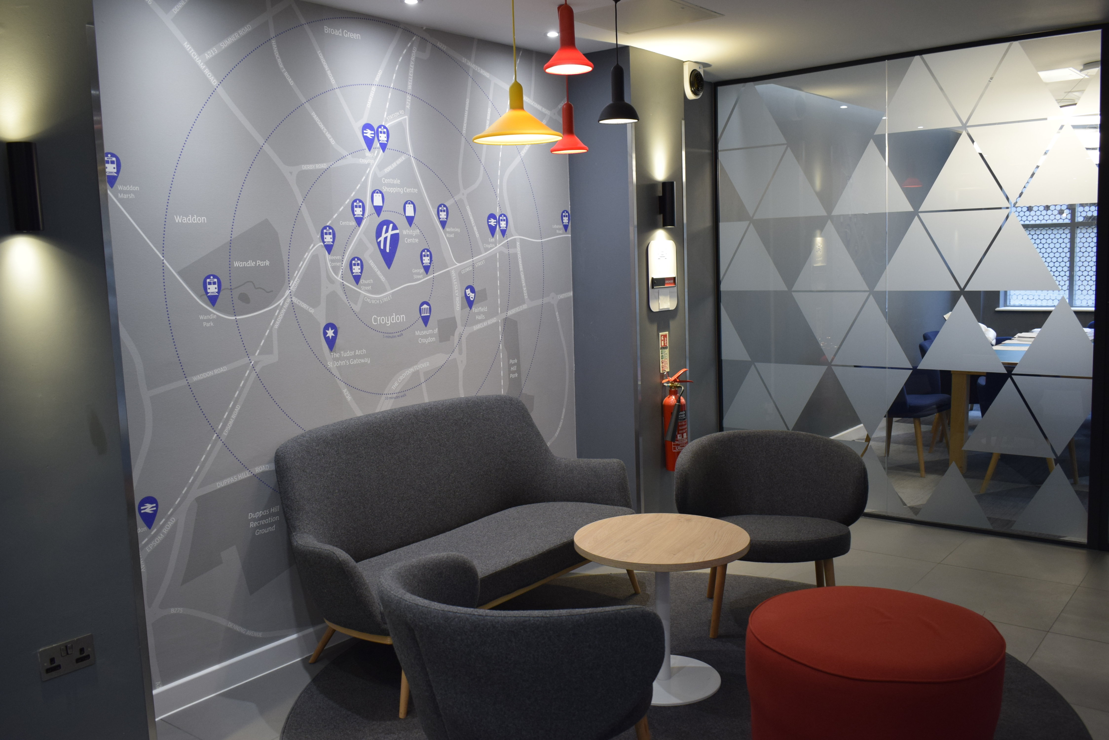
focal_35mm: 32
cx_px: 554
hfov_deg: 59.5
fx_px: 971
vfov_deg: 41.7
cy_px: 370
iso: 800
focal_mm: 21
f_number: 4
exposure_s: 1/60
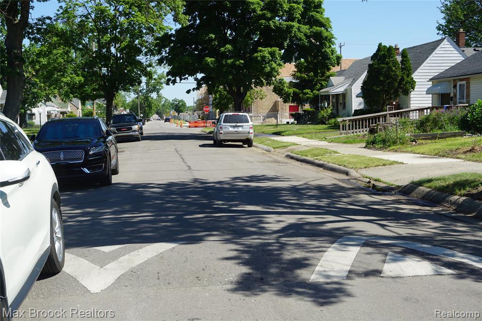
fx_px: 622
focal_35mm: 46
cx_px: 241
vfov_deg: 28.9
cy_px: 160
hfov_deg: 42.3
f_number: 10
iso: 100
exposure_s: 1/100
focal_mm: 31
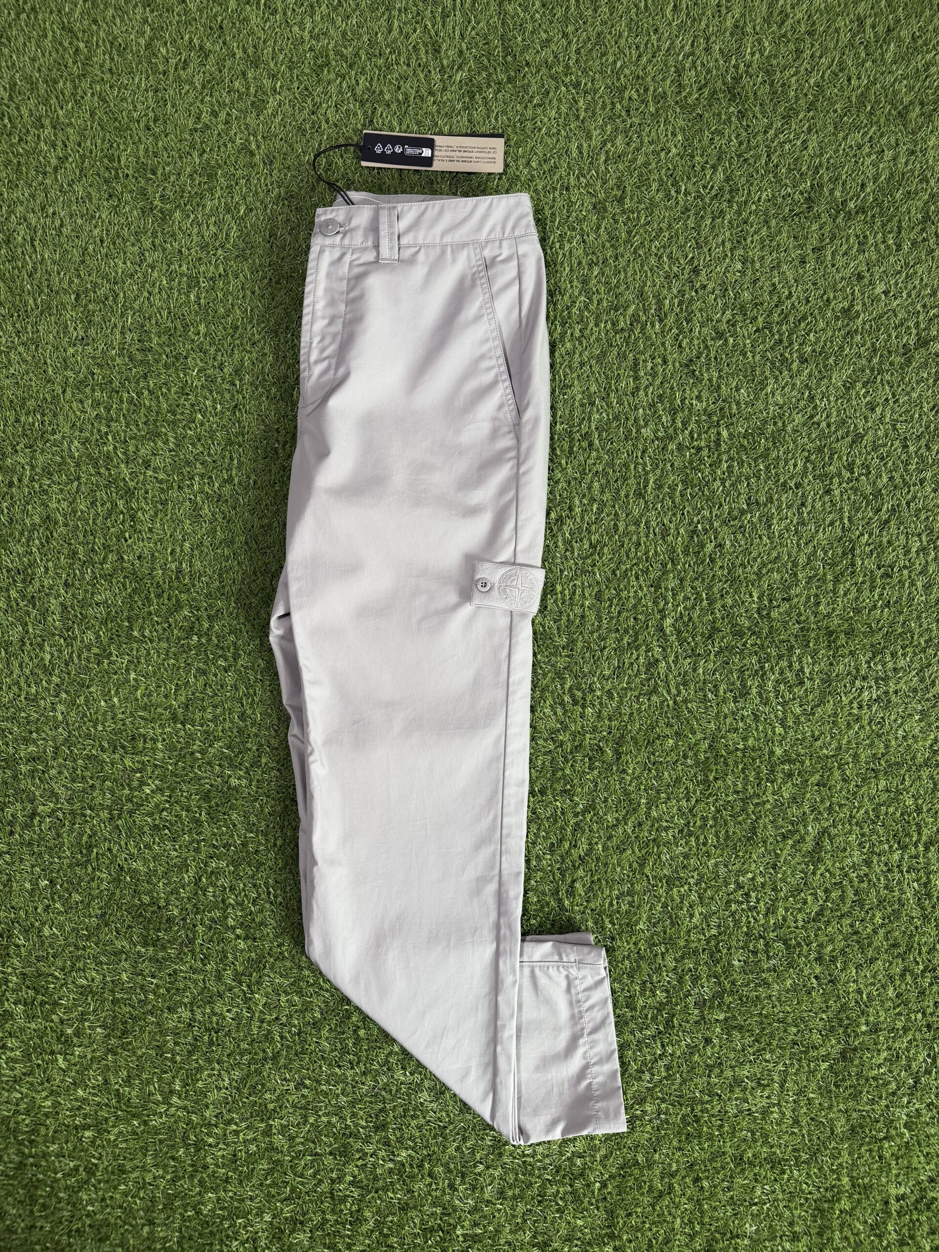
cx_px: 470
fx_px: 868
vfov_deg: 71.6
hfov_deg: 56.8
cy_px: 626
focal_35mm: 24
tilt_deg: -84.4
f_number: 1.78
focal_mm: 6.76
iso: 200
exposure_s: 1/104
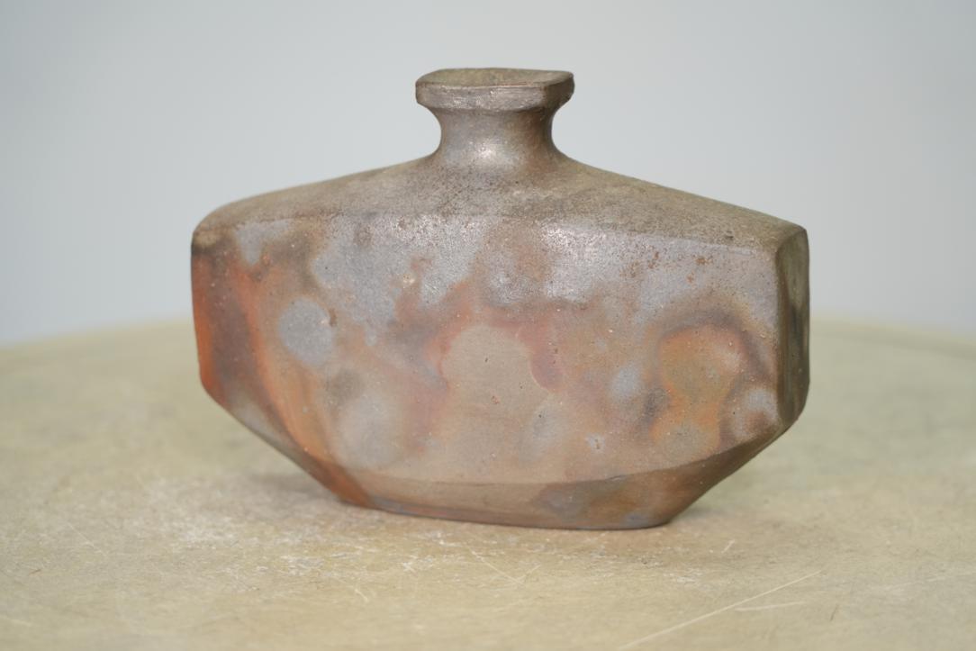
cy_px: 326
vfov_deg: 13.0
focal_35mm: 105
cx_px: 488
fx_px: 2847
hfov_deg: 19.5
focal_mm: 105
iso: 1250
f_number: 4
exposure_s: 1/125
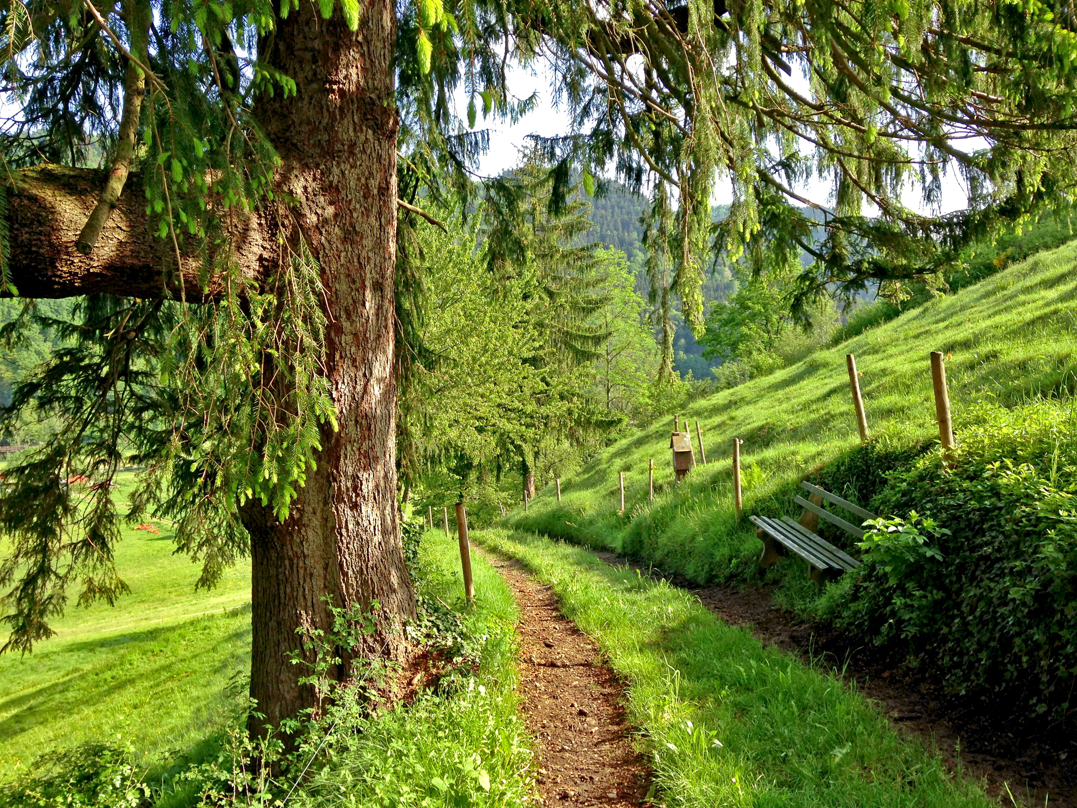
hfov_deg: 55.4
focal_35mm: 33
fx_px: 1027
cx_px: 538
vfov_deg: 42.9
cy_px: 404
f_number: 2.4
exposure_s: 1/335
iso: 50
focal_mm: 4.12
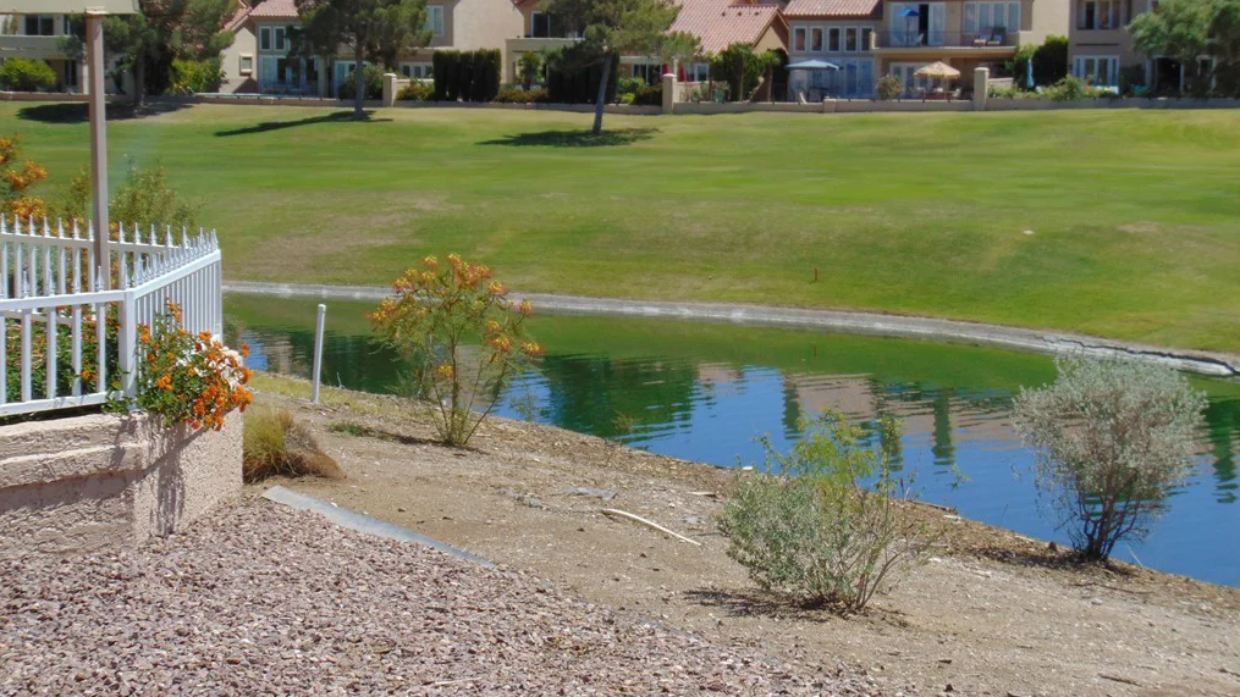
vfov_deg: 15.5
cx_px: 619
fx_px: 2565
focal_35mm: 78
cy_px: 319
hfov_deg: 27.2
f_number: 3.7
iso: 80
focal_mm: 12.8
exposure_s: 1/1000
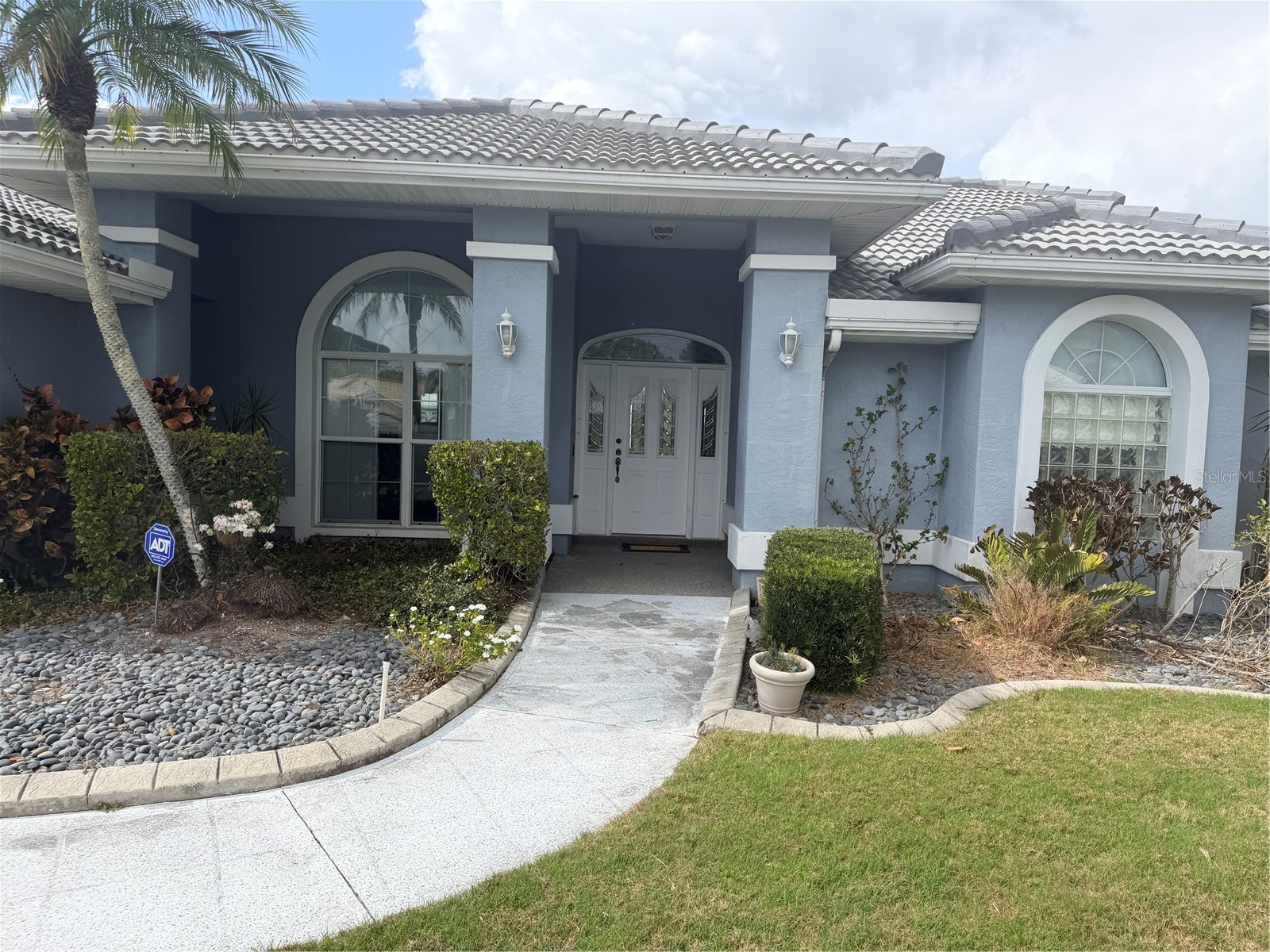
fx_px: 881
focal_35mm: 24
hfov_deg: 71.6
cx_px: 635
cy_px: 476
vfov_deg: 56.8
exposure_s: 1/4167
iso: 80
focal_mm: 6.76
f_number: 1.78
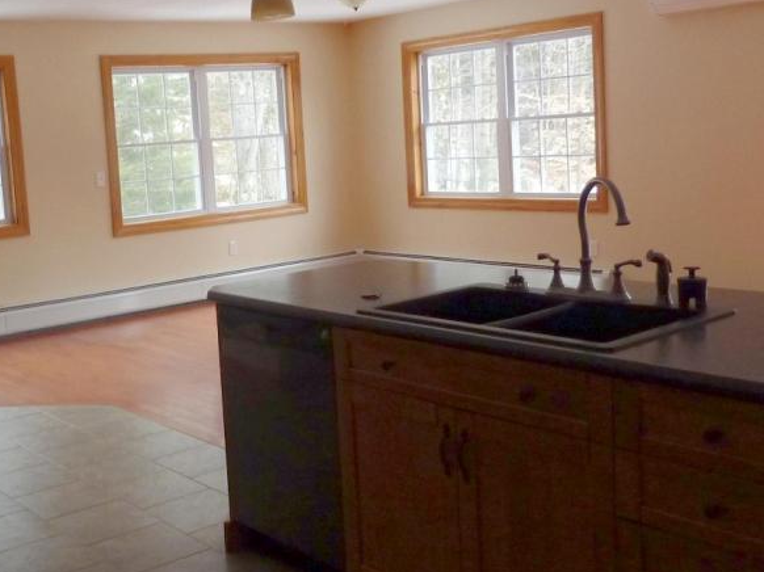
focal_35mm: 44
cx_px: 218
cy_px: 244
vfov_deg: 32.8
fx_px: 971
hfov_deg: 42.0
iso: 200
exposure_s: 1/30
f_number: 3.3
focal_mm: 4.1
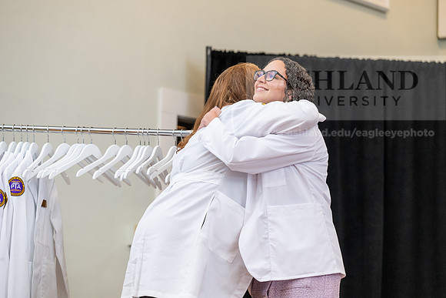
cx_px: 223
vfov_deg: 10.6
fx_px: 1611
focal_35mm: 130
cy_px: 149
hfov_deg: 15.8
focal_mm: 130
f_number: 3.5
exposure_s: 1/200
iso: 1600
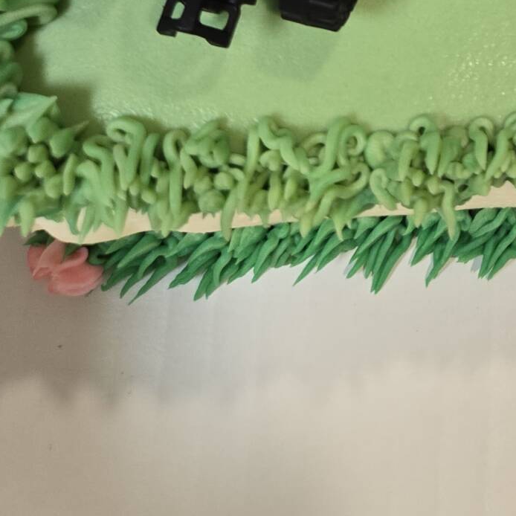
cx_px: 684
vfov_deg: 18.8
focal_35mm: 75
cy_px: -364
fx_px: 1265
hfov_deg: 20.8
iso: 160
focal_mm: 5.4
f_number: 1.8
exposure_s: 1/120
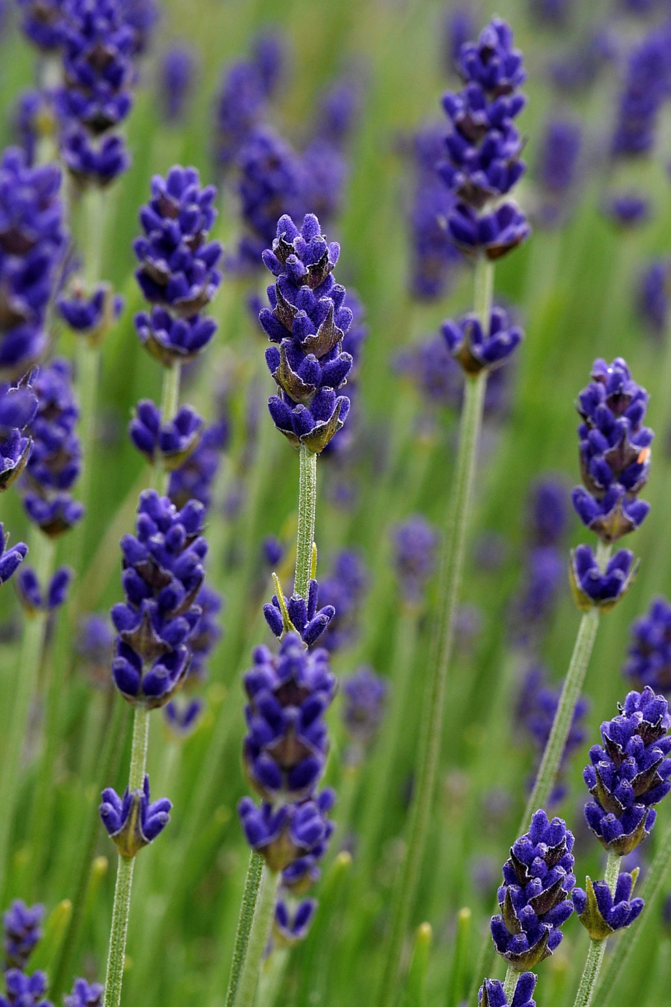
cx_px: 308
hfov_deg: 11.5
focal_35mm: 119
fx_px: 3328
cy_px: 350
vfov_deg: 17.2
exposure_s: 1/160
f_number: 13
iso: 250
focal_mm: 60
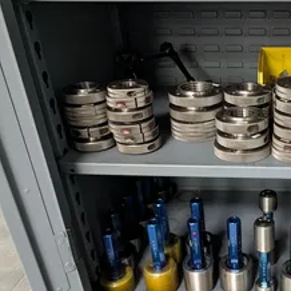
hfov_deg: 39.5
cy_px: 158
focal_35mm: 39
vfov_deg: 42.8
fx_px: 371
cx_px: 266
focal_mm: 6.9
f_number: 1.68
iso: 2050
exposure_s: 1/120
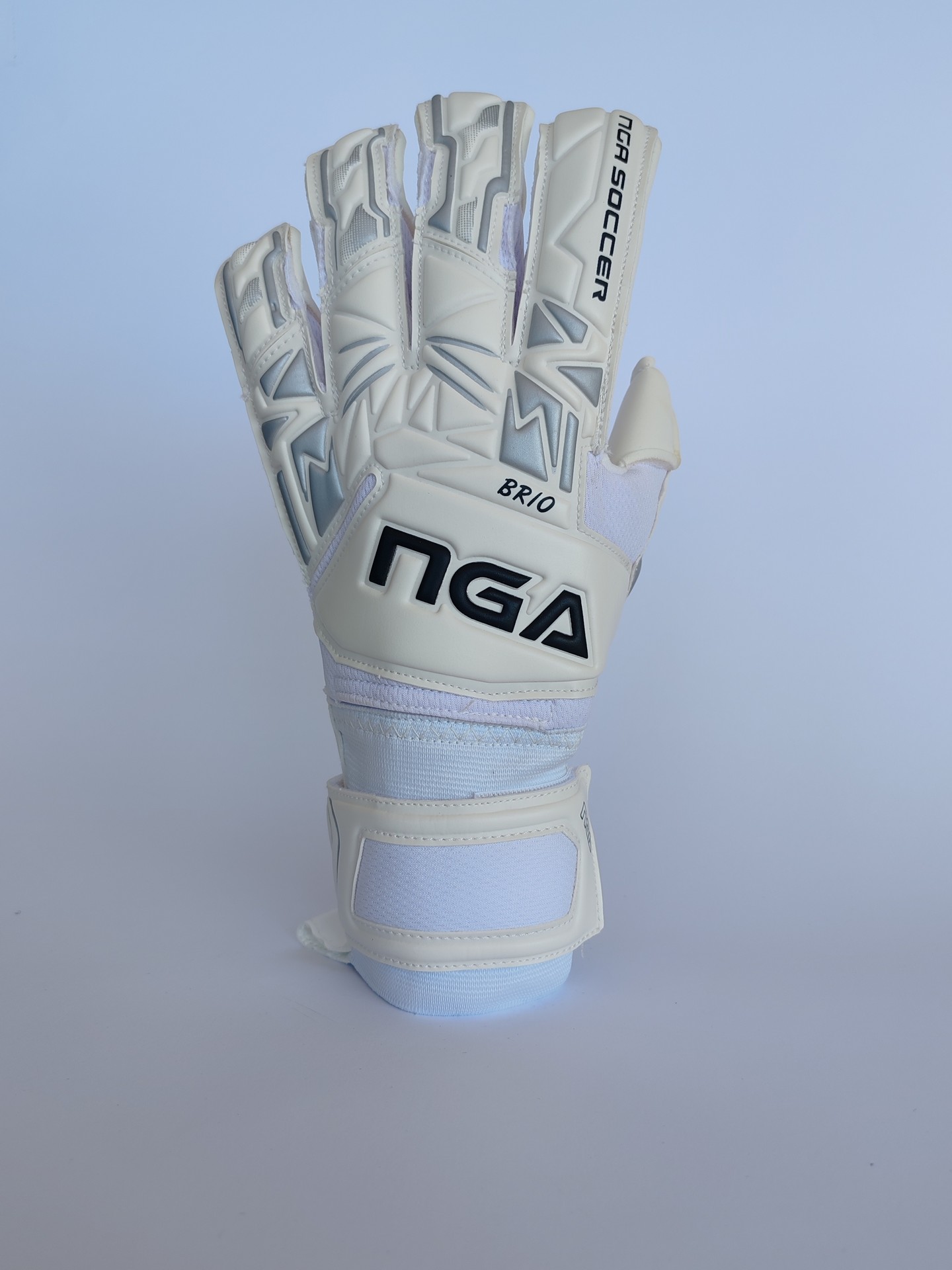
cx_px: 476
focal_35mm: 27
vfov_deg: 65.3
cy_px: 635
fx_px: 990
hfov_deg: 51.4
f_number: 1.9
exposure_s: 1/120
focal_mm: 6.12
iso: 50
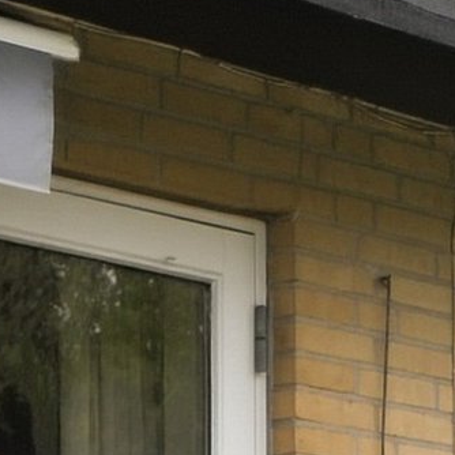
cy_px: 1037
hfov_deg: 6.4
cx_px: 849
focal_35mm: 267
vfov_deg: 6.3
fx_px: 3971
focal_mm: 35
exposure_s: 1/100
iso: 100
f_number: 8
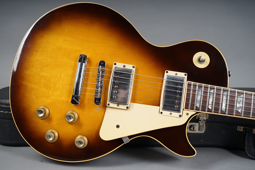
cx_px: 128
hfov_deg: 47.4
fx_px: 290
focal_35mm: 41
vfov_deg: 32.6
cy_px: 85
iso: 125
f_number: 8
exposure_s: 1/160
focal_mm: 41
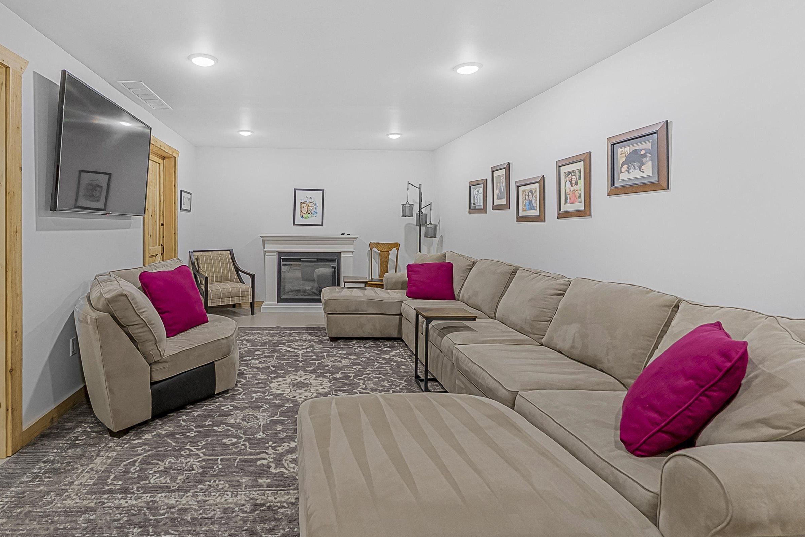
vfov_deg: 64.4
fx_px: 423
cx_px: 315
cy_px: 221
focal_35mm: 19
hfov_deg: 85.9
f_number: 6.3
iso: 1600
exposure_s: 1/15
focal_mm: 14.7
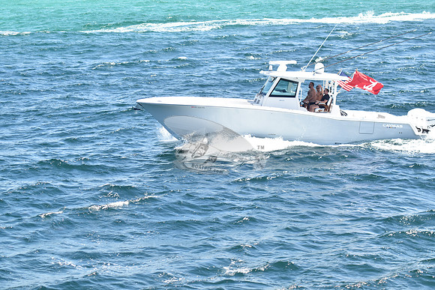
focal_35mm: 105
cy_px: 145
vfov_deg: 13.0
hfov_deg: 19.5
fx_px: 1269
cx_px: 218
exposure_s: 1/1000
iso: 400
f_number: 6.7
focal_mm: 70
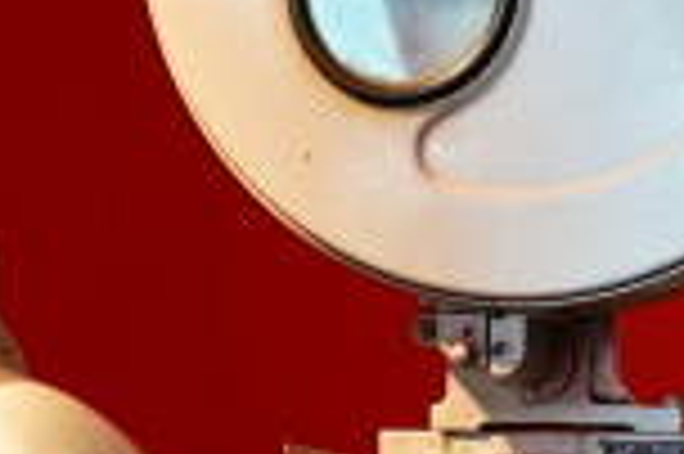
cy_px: 865
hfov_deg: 12.4
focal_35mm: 162
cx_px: 850
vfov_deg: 8.1
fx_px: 3075
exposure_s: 1/100
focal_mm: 24
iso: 2500
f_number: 3.5
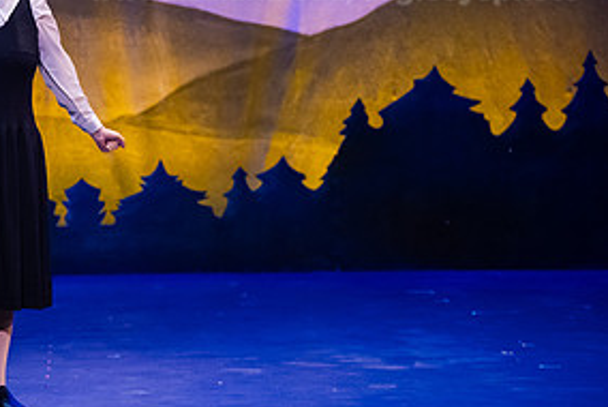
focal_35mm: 255
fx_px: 4311
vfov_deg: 5.4
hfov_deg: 8.0
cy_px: 35
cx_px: -9
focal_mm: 125
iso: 2500
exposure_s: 1/200
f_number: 3.2
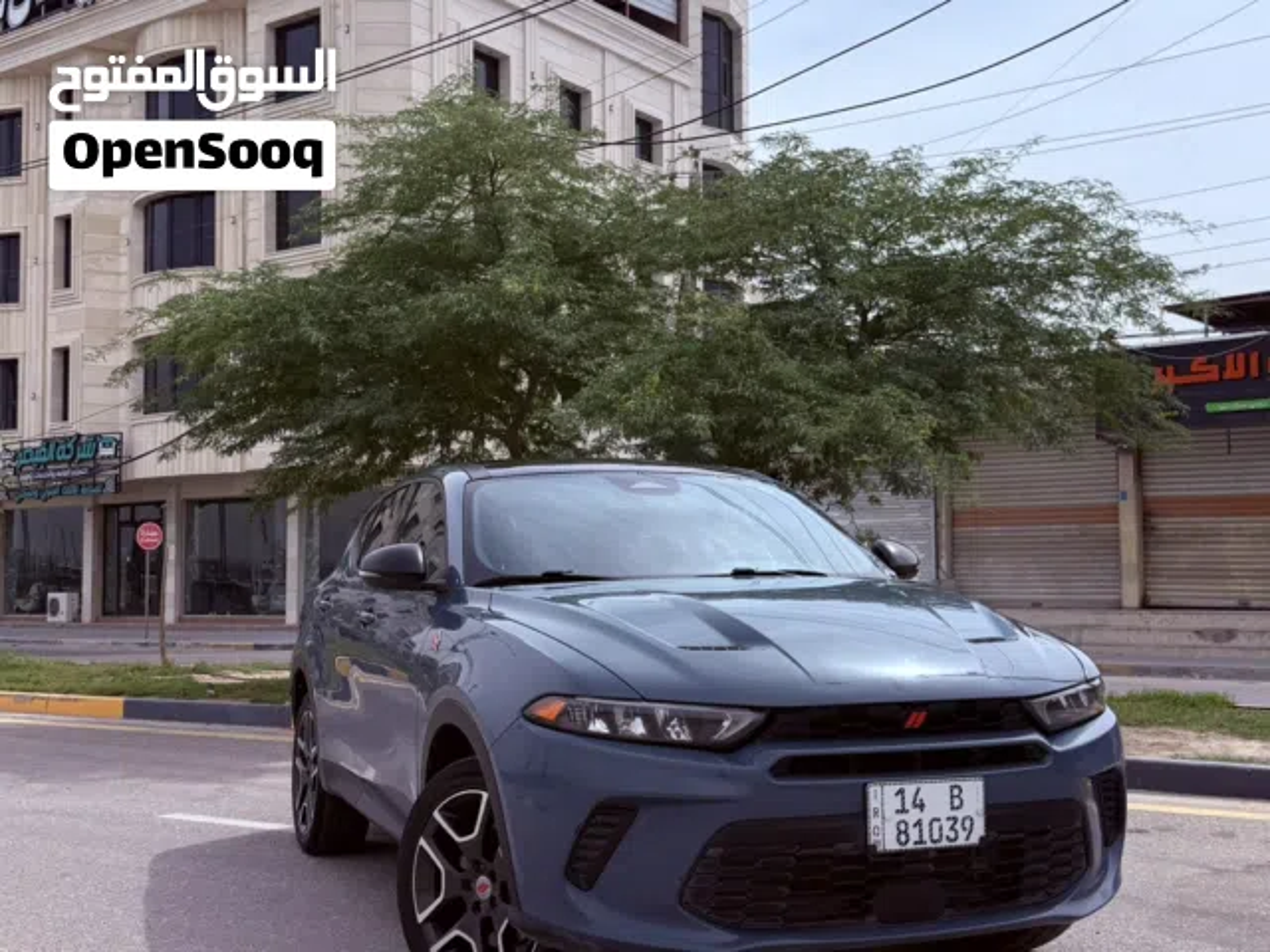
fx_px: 881
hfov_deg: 71.6
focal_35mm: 24
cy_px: 476
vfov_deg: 56.8
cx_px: 635
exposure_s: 1/4673
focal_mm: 6.76
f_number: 1.78
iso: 100
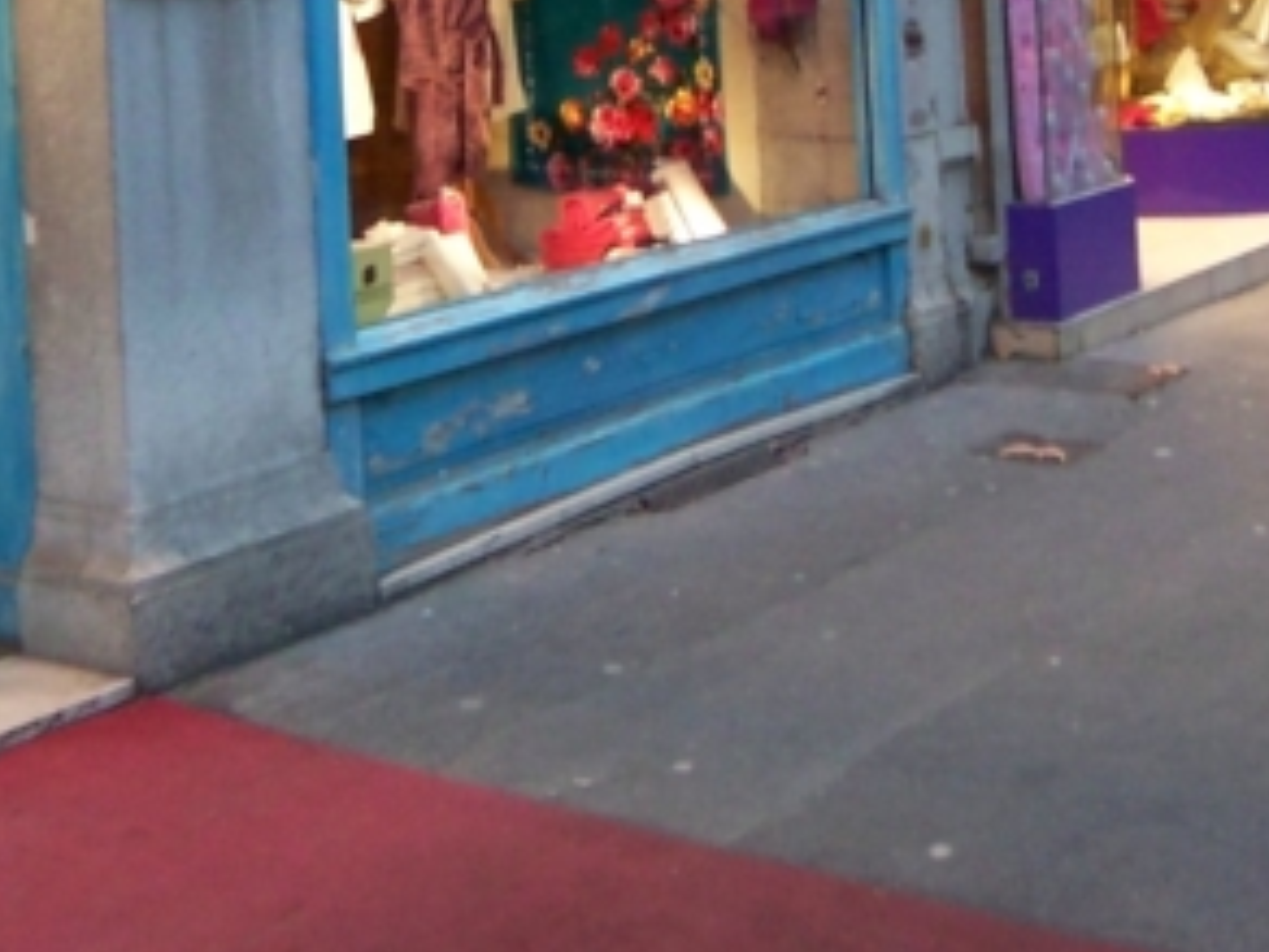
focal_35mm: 63
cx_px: 634
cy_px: -91
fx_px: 2310
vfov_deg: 22.0
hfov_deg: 30.7
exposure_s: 1/25
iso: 200
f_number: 2.8
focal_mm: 3.8
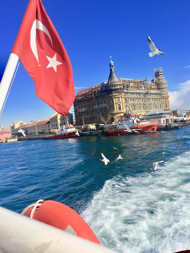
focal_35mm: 29
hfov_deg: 48.2
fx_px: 212
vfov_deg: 61.7
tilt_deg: +1.2
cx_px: 95
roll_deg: +7.0
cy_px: 126
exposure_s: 1/2639
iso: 32
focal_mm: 4.15
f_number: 2.2
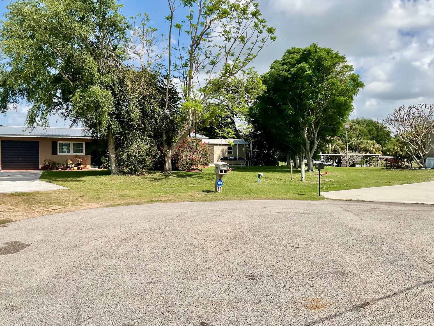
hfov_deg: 60.0
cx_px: 215
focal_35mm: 30
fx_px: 376
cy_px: 163
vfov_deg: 46.8
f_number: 1.8
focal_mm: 3
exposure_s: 1/3125
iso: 16
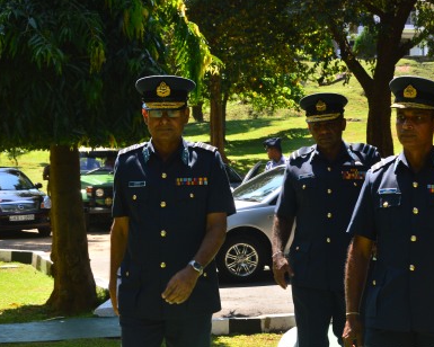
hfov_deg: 20.7
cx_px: 299
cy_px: 215
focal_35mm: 92
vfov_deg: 16.7
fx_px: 1182
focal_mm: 42
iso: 200
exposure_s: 1/200
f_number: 9
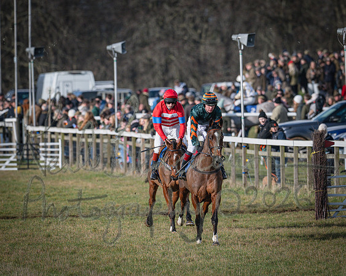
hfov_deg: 2.9
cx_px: 173
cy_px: 138
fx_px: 6920
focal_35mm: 676
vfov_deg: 2.3
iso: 400
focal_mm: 400
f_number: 5
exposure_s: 1/3200
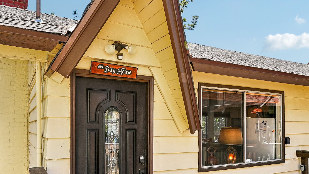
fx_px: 254
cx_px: 179
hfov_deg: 62.3
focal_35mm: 31
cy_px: 126
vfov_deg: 37.0
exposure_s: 1/200
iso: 125
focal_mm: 14
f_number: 8
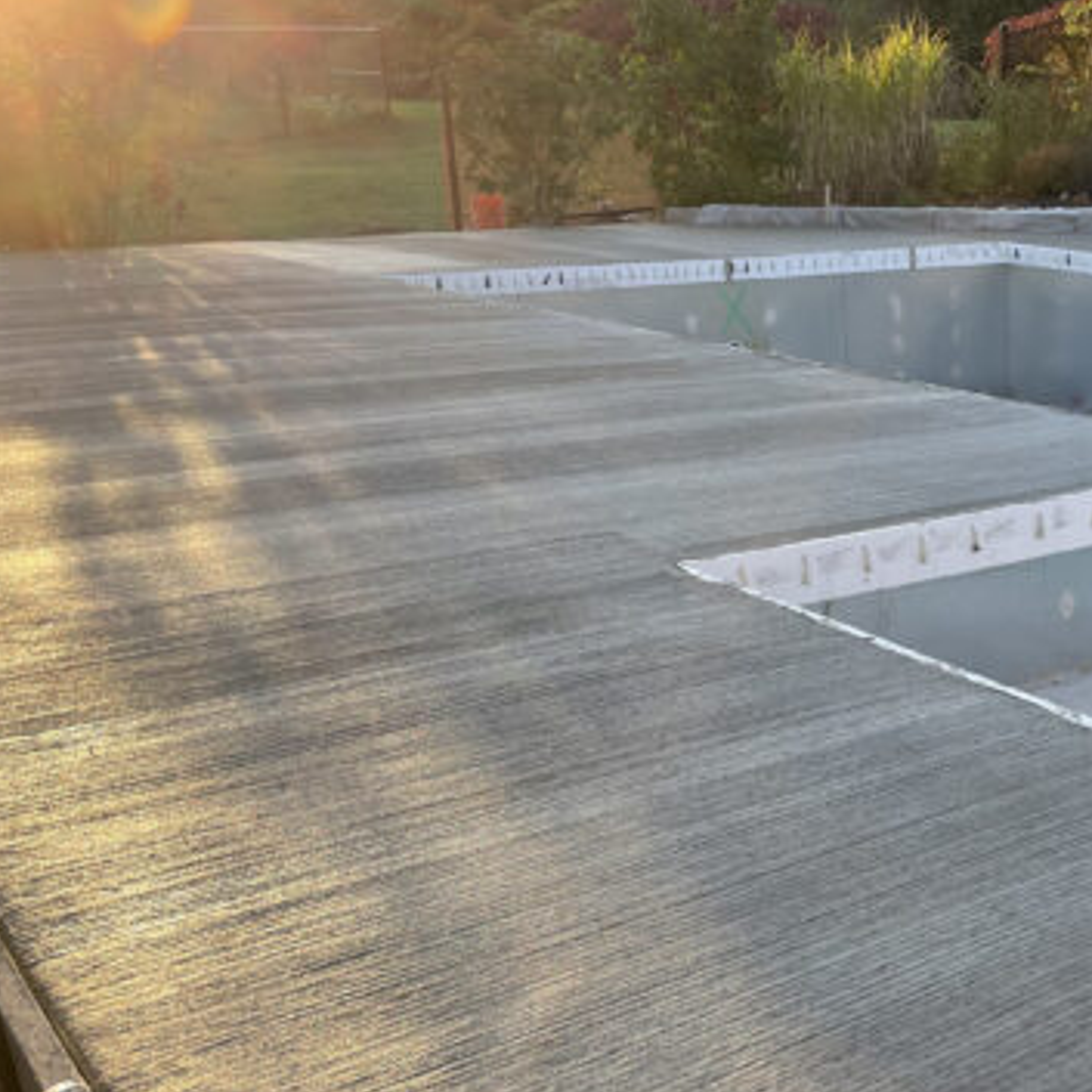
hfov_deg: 31.4
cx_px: 1098
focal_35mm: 50
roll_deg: +0.2
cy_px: 631
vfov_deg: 34.0
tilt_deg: -15.9
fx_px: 1785
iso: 32
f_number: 1.6
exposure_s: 1/584
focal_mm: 4.2
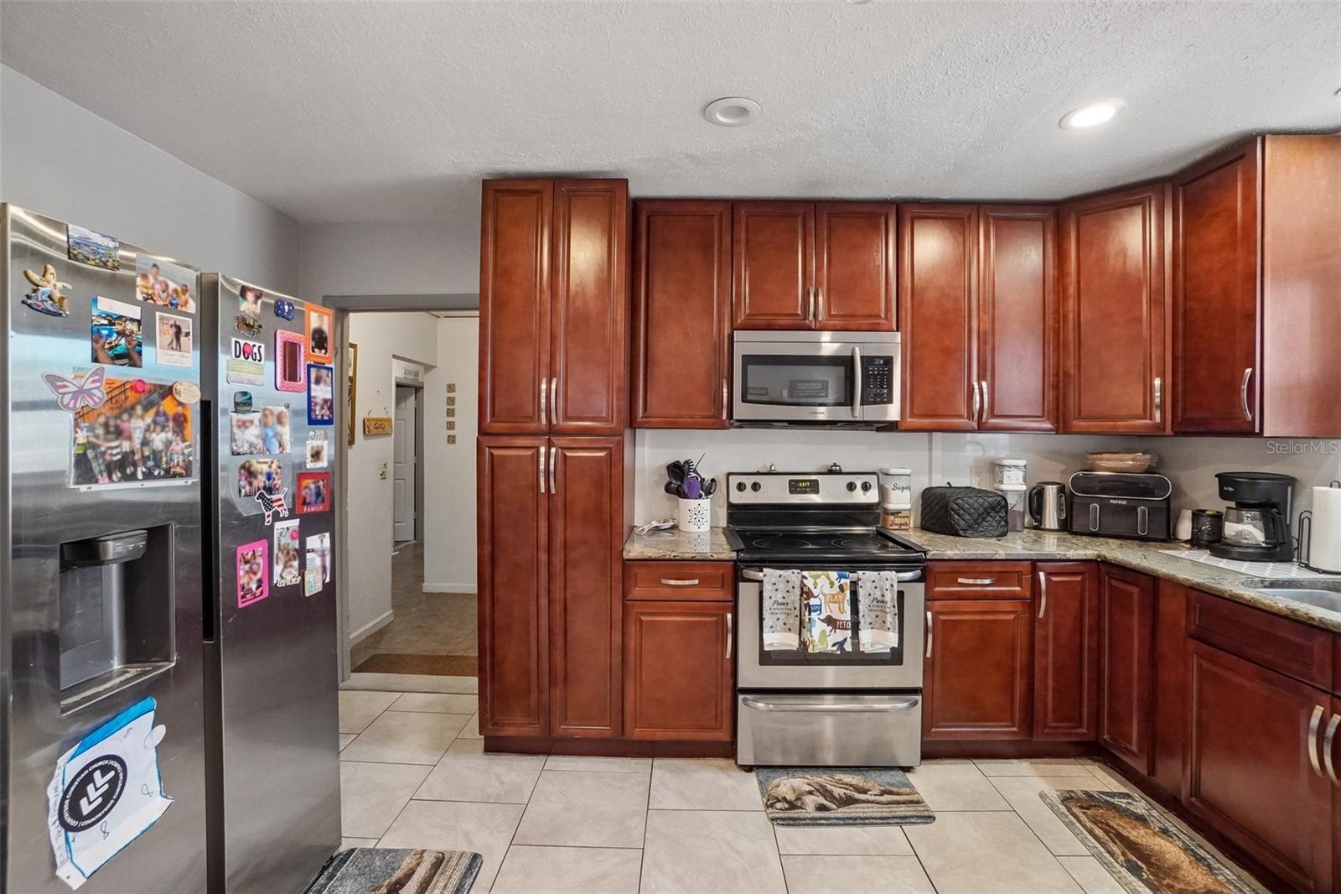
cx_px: 670
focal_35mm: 15
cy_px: 447
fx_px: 559
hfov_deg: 100.4
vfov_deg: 77.3
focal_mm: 10
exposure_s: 1/30
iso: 5000
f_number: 8
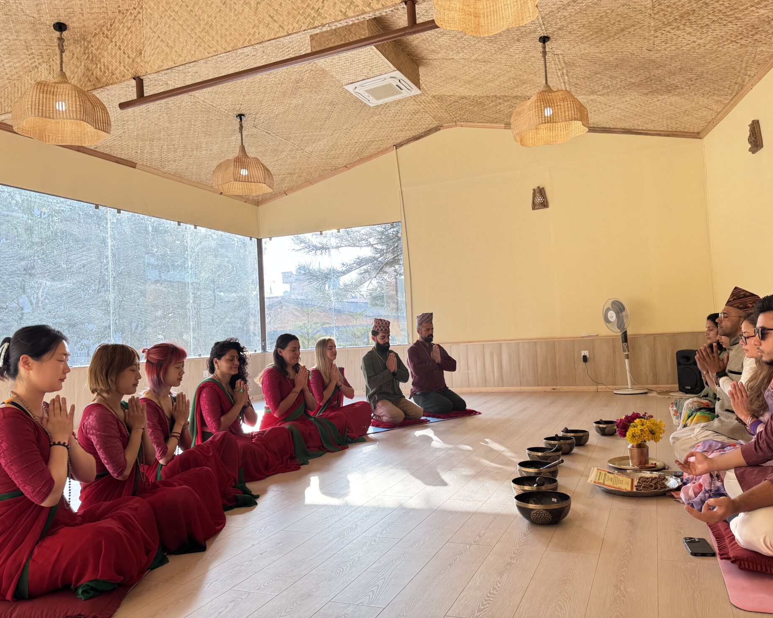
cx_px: 405
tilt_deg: +3.5
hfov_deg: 66.0
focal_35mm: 26
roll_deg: +3.3
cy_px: 299
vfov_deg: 54.9
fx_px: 595
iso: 80
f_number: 1.78
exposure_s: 1/188
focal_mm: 6.76
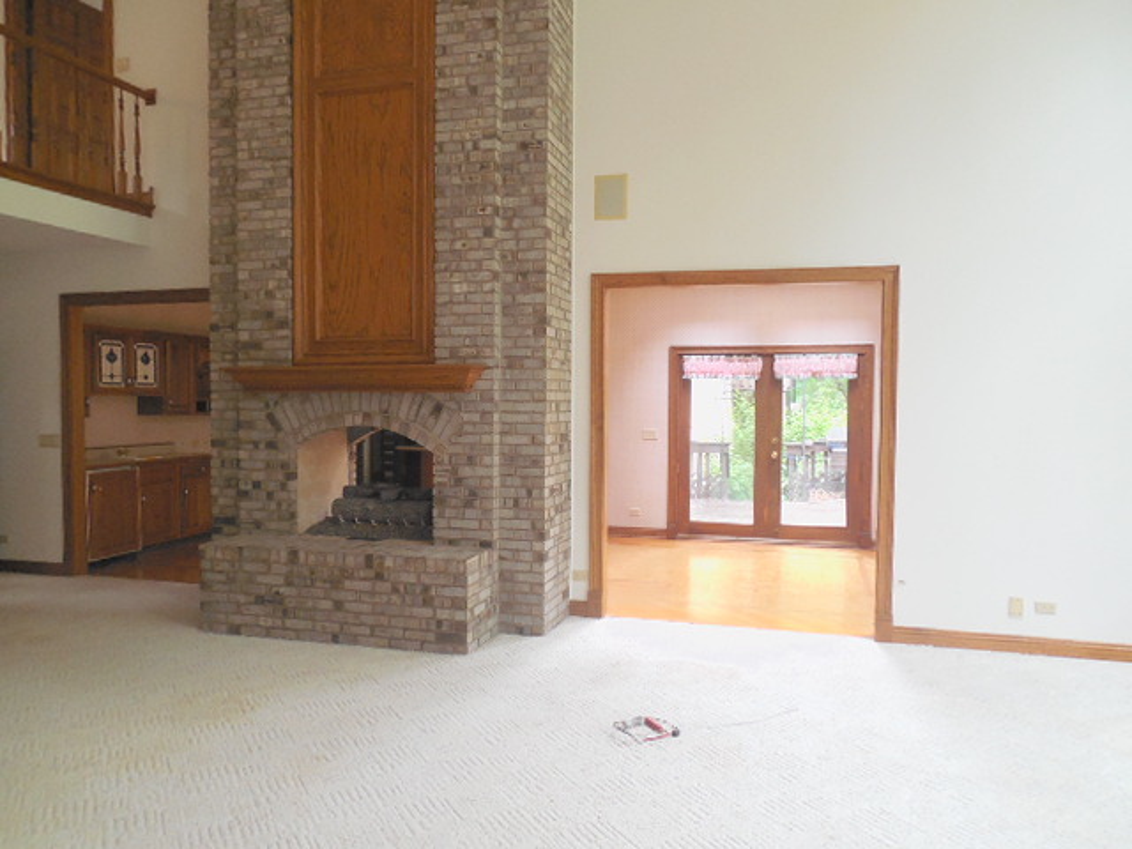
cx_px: 566
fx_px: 818
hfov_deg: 69.4
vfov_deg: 54.9
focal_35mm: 25
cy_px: 424
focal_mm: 4.5
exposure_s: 1/20
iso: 400
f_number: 3.3
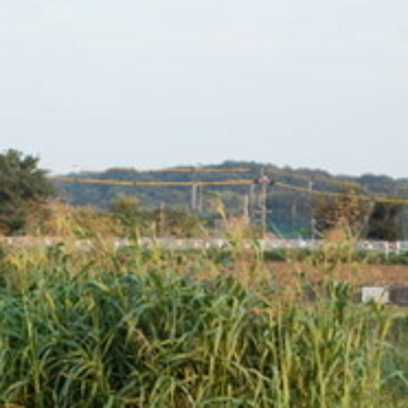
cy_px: 306
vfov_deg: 9.6
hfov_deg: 9.6
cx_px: 101
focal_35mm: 181
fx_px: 2415
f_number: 5.6
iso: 400
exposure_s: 1/125
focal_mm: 55
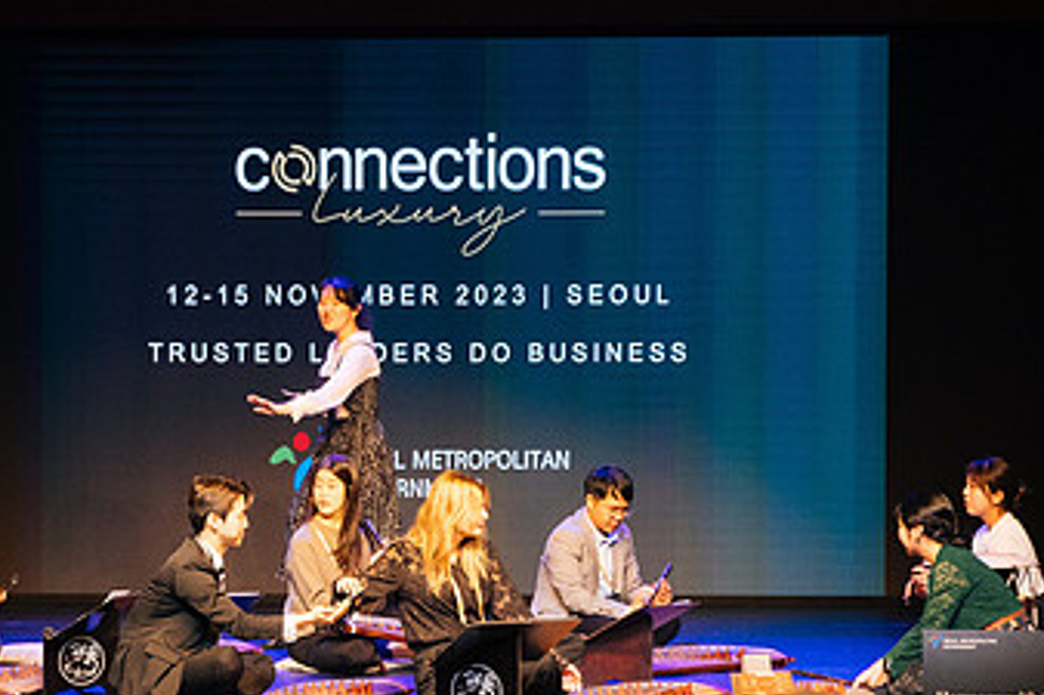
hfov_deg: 14.2
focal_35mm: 144
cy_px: 459
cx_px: 324
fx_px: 4174
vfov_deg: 9.5
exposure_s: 1/500
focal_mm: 55
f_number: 3.2
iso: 1600
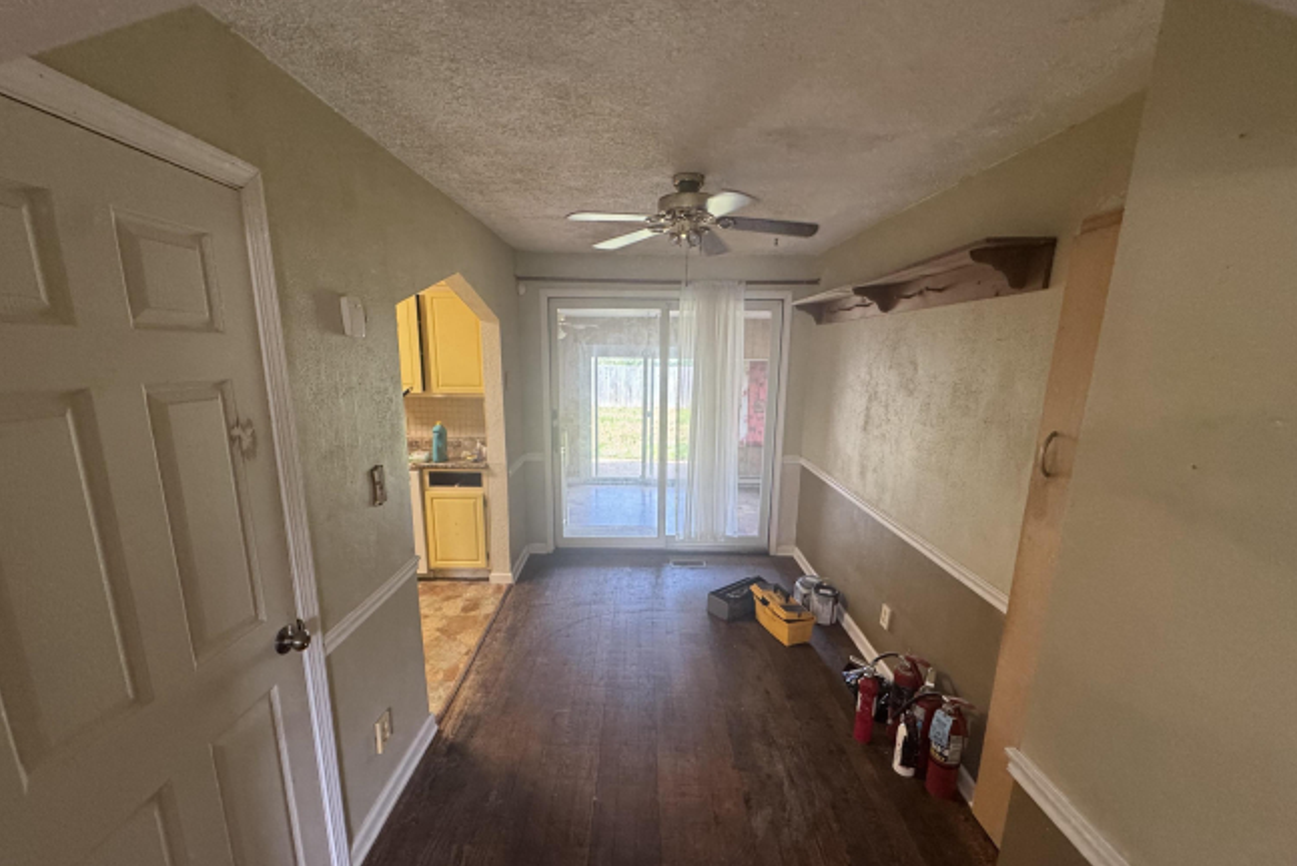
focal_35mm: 15
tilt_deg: -13.1
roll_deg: -1.0
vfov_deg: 77.2
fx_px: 541
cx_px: 644
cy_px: 475
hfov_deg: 100.4
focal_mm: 2.22
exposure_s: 1/120
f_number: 2.2
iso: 250
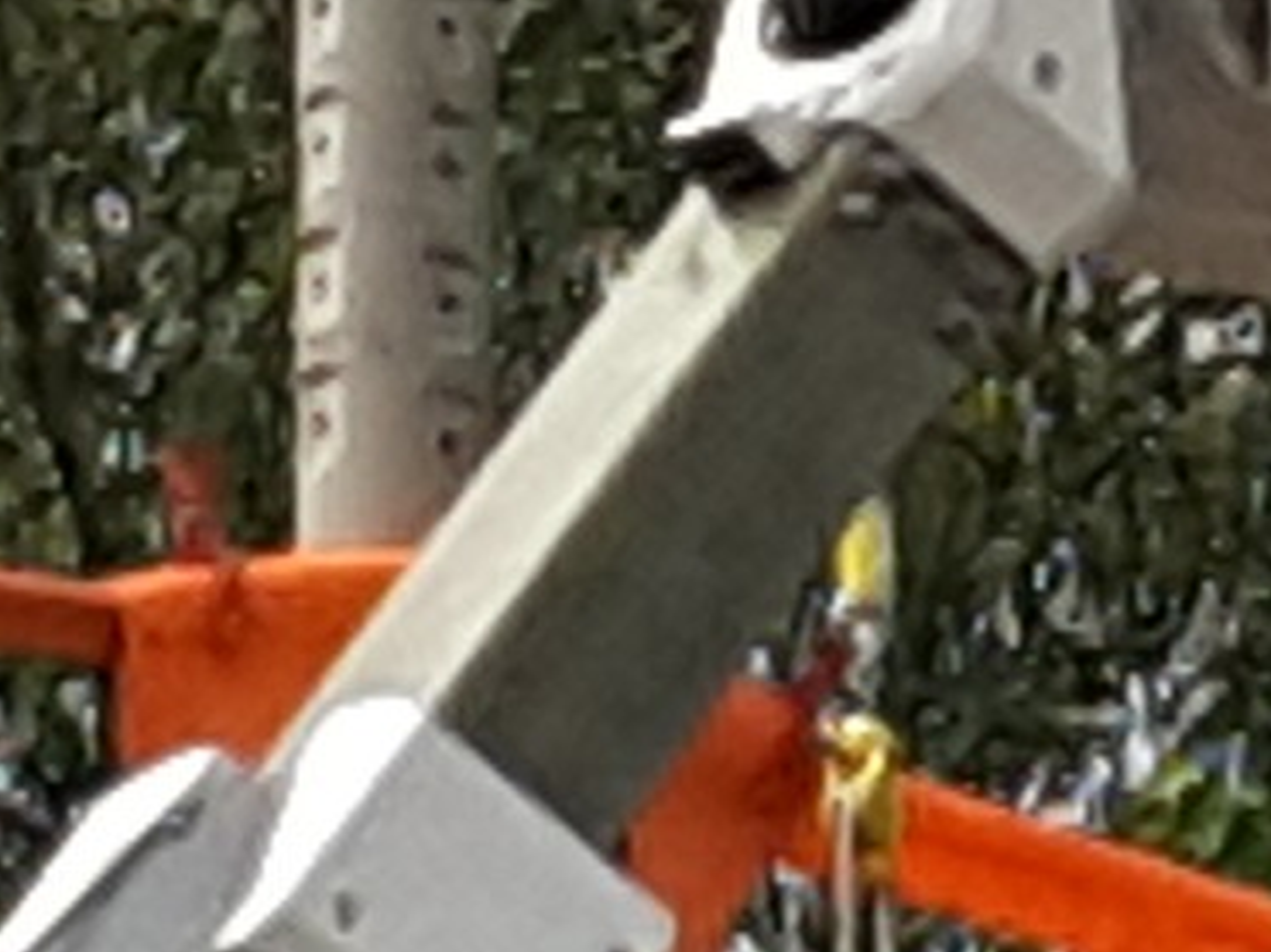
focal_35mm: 167
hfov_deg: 11.5
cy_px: 72
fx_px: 6130
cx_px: 1668
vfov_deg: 8.8
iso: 40
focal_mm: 2.9
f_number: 1.9
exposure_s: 1/1564
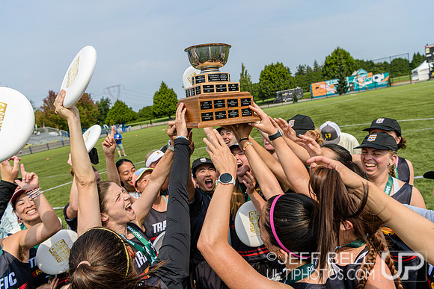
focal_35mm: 24
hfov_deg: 73.7
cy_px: 144
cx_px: 217
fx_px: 289
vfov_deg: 53.2
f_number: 5.6
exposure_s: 1/800
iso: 125
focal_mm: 24
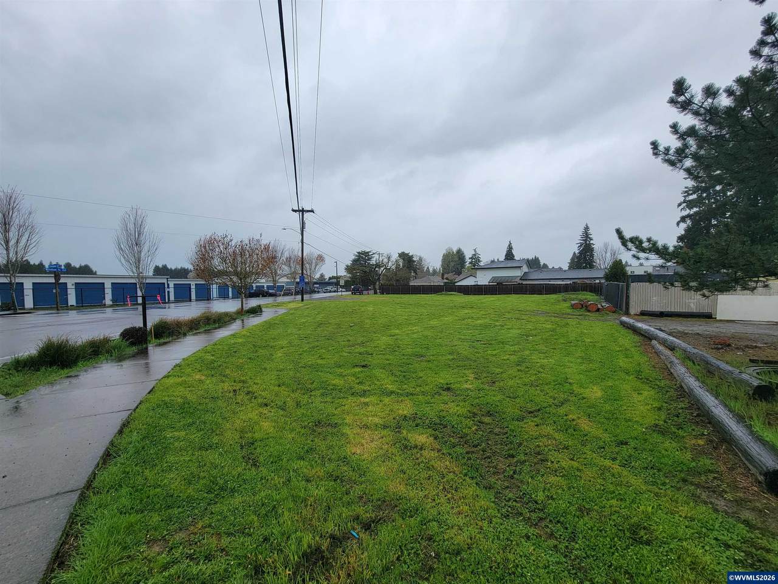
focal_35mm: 13
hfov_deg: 106.2
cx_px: 389
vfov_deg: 89.9
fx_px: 292
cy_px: 292
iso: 50
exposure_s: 1/539
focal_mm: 2.2
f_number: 2.2
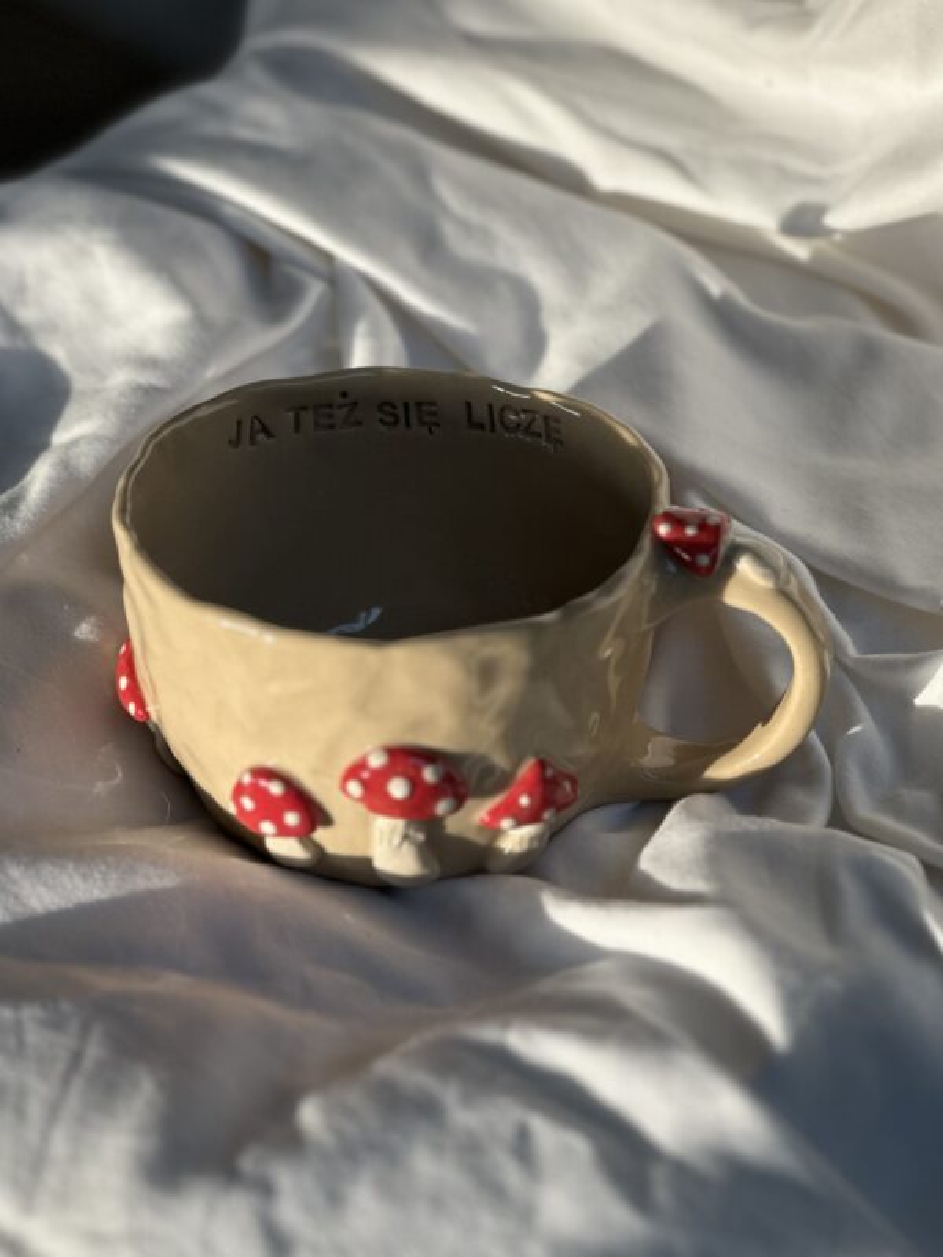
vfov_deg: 25.3
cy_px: 628
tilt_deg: -42.5
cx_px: 472
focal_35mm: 77
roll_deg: -0.3
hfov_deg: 19.1
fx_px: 2797
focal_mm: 9
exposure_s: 1/121
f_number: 2.8
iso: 50
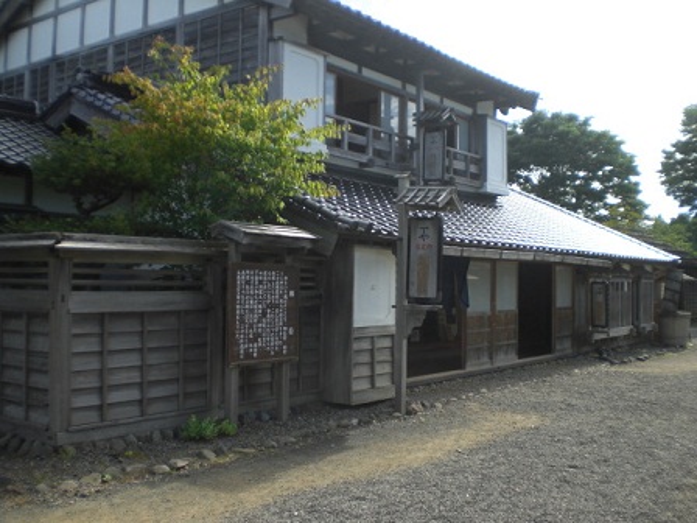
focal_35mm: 38
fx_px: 765
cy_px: 262
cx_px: 348
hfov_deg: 49.0
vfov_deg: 37.7
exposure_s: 1/250
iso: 50
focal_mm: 6.3
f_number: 3.1
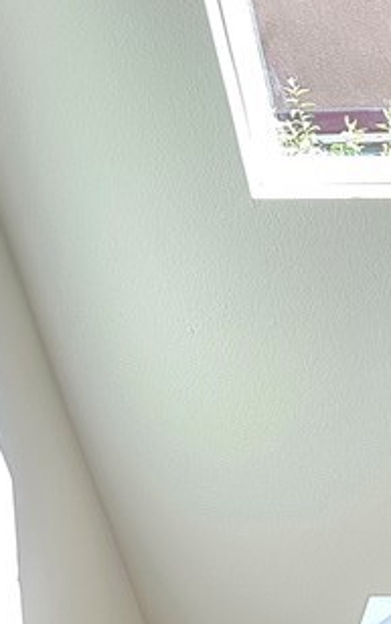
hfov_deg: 14.7
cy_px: 760
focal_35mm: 81
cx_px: 638
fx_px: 1378
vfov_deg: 23.2
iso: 200
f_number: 1.8
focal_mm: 5.4
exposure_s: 1/120
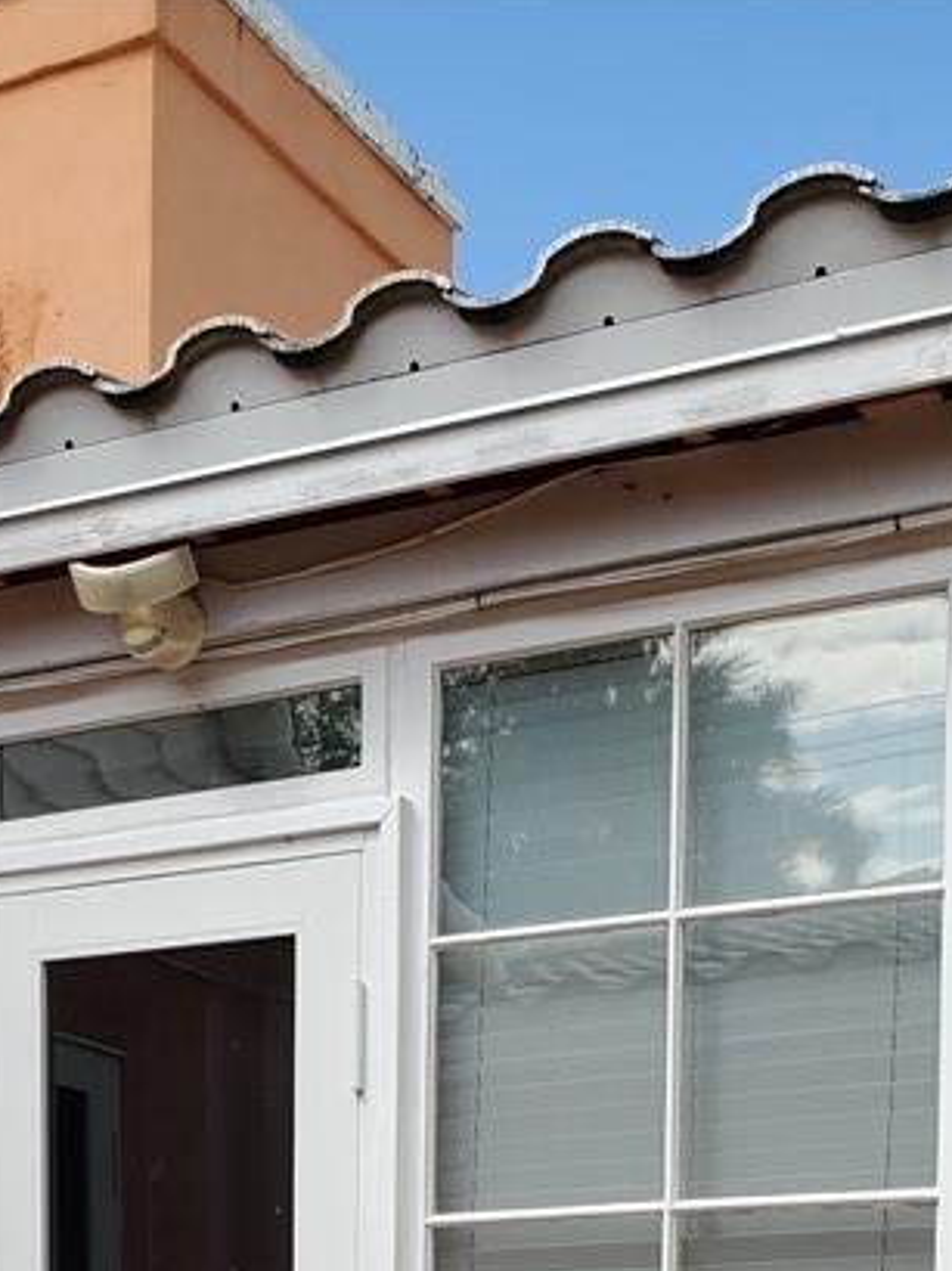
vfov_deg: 26.2
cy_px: 1578
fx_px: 2386
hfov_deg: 22.5
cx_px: 326
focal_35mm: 65
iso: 50
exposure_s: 1/1183
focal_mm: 4.3
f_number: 2.4
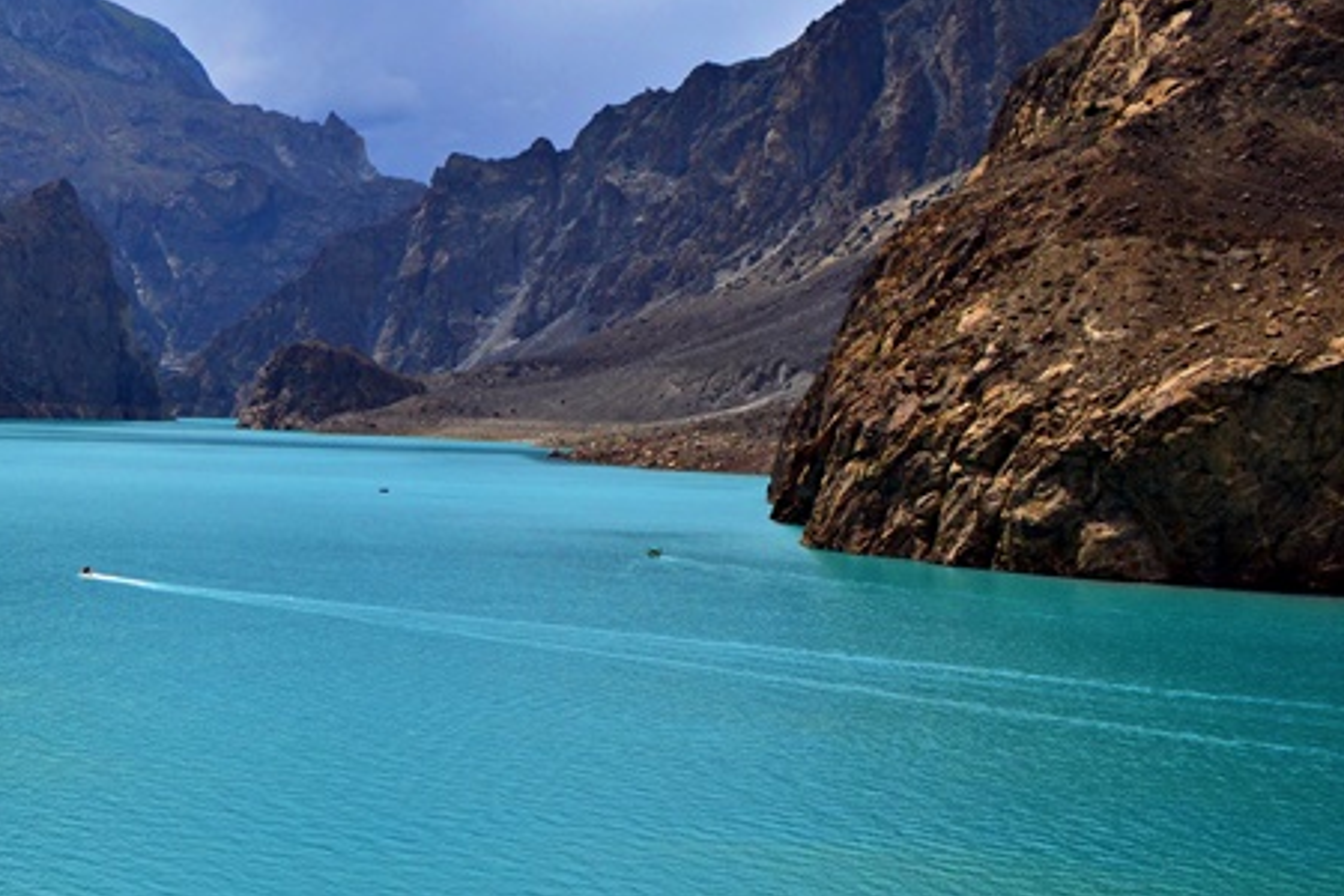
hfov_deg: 34.1
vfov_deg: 25.0
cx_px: 45
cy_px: 508
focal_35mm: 54
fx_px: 2016
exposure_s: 1/500
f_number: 11
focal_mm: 18
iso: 280
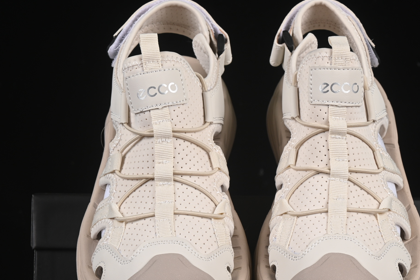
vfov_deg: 12.0
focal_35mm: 114
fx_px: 1330
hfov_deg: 17.9
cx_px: 248
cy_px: 199
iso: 160
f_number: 8
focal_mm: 50
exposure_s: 1/80
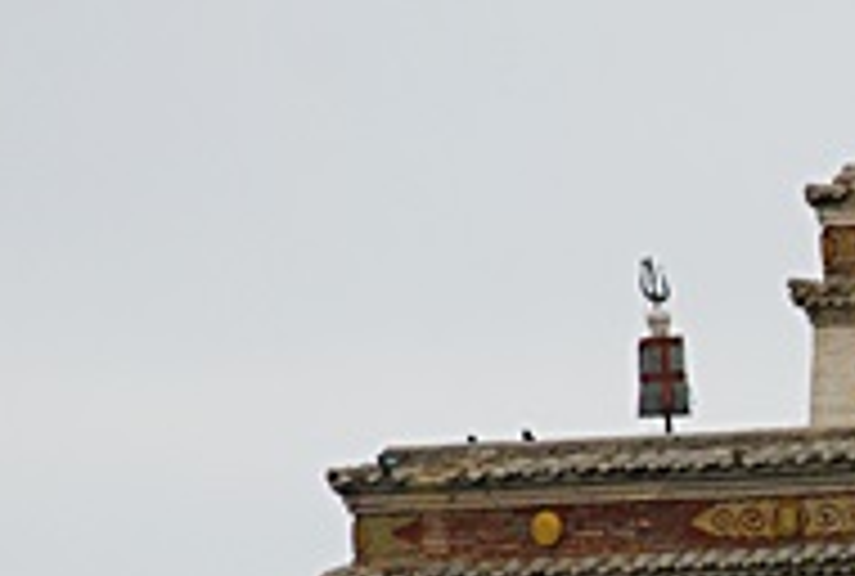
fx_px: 13509
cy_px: 698
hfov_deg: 3.6
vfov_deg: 2.4
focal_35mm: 567
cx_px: 1642
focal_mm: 90
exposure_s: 1/1250
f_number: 6.3
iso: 400
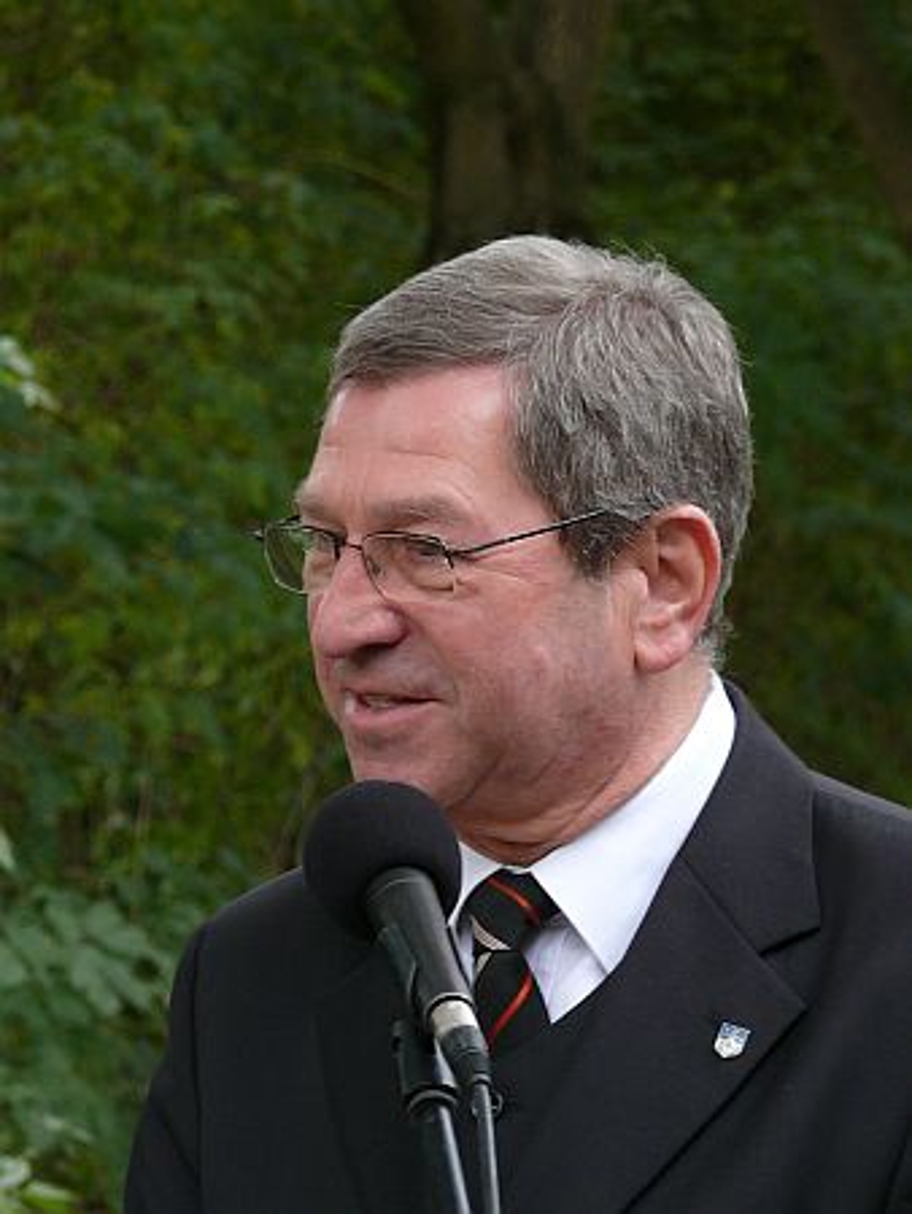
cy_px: 607
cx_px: 456
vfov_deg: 7.8
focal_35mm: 253
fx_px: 8879
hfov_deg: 5.9
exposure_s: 1/80
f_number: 3.6
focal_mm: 30
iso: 100
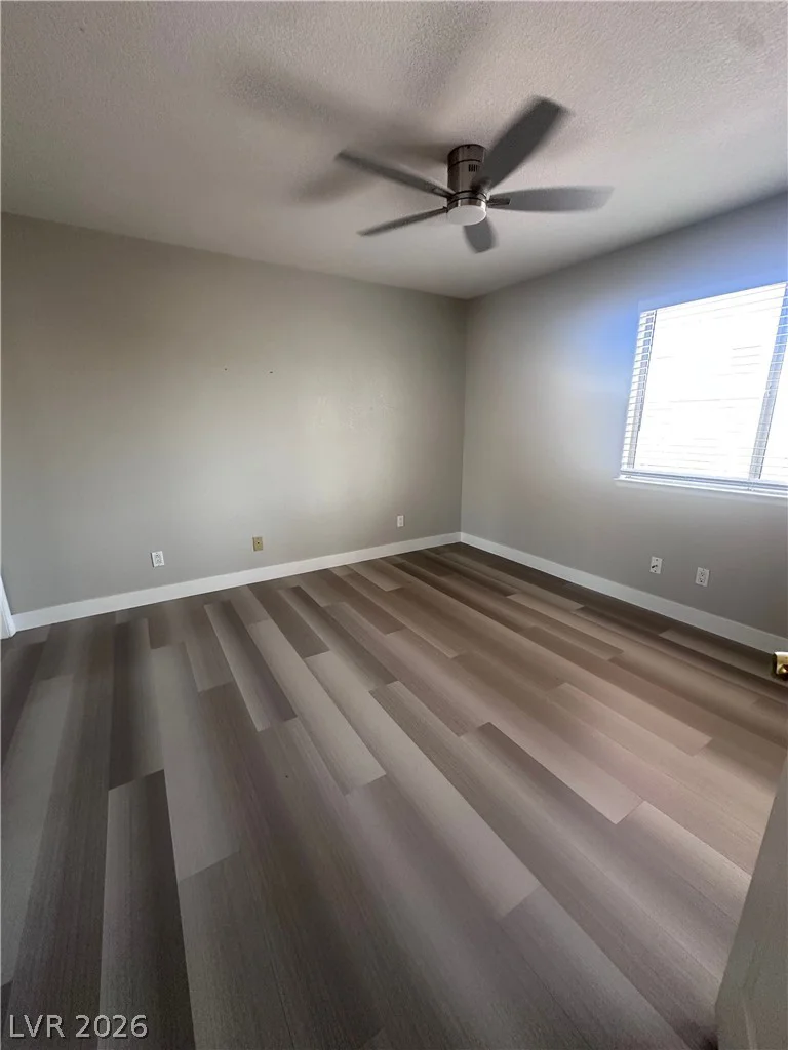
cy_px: 525
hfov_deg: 85.7
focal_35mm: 14
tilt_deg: -14.5
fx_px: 425
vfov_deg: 102.1
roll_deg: -0.4
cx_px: 394
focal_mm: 2.22
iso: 200
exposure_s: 1/99
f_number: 2.2
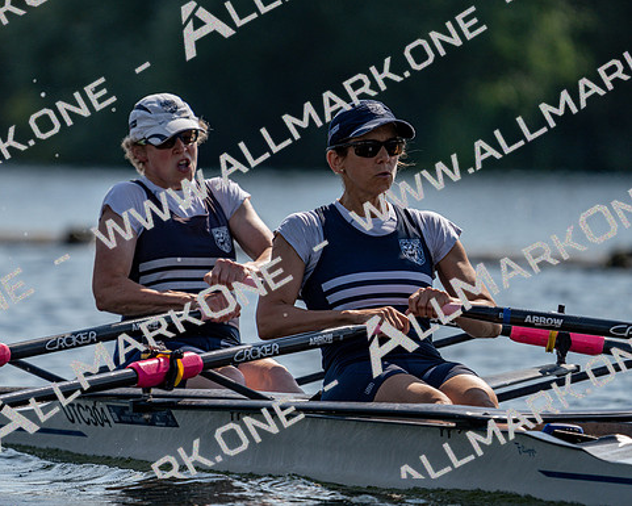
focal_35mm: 507
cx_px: 254
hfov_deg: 3.8
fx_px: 9485
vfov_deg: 3.1
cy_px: 253
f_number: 6.3
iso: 160
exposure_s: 1/1600
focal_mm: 448
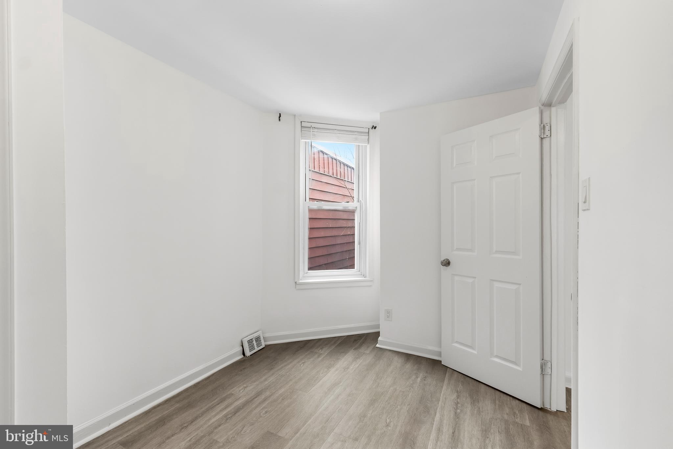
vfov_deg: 77.3
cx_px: 336
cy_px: 224
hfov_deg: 100.4
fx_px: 280
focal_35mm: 15
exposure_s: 1/10
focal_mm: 10
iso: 320
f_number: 8
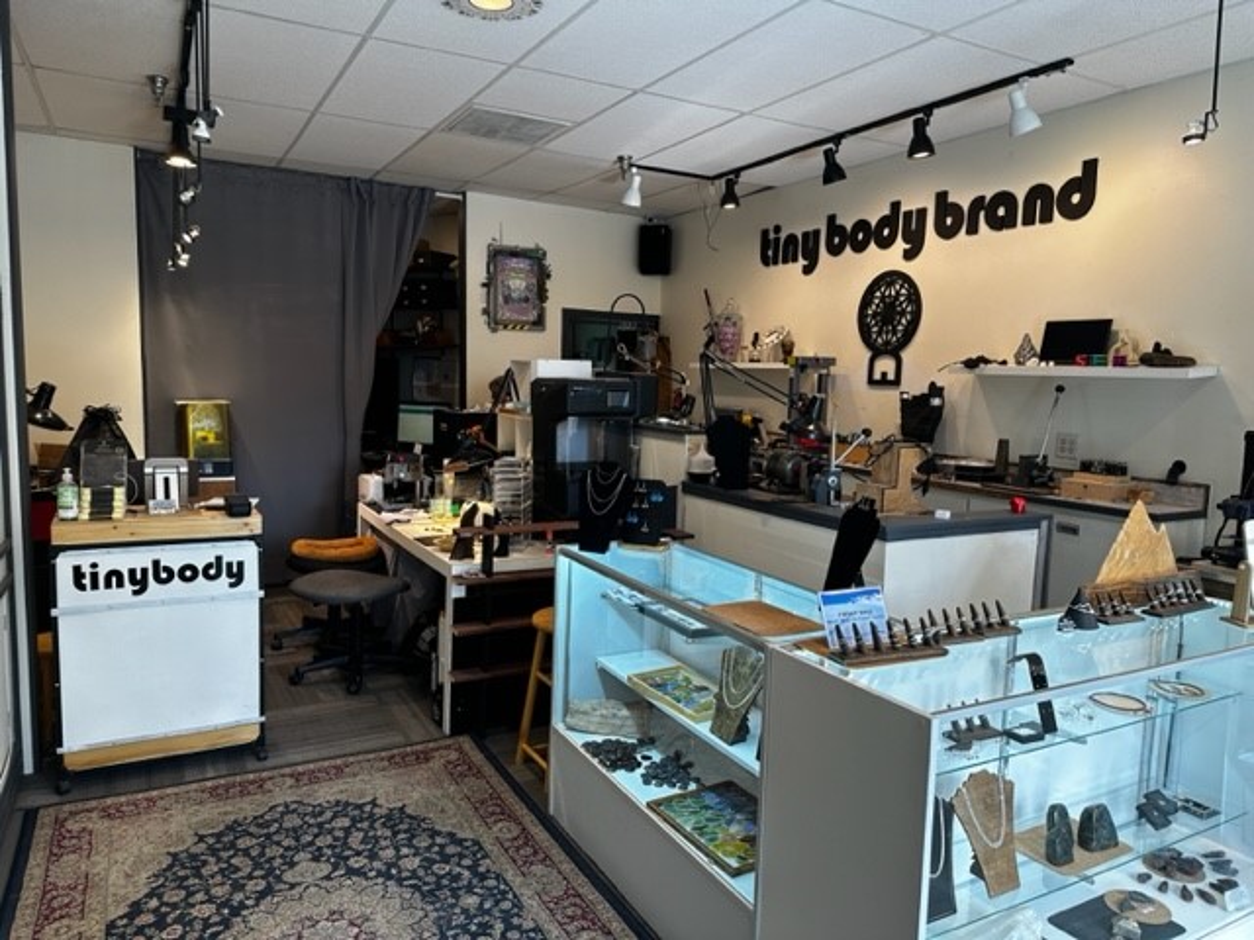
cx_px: 627
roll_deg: -1.0
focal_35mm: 24
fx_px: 869
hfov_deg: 71.6
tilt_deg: -6.3
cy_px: 470
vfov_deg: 56.8
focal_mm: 6.86
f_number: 1.78
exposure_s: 1/120
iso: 80
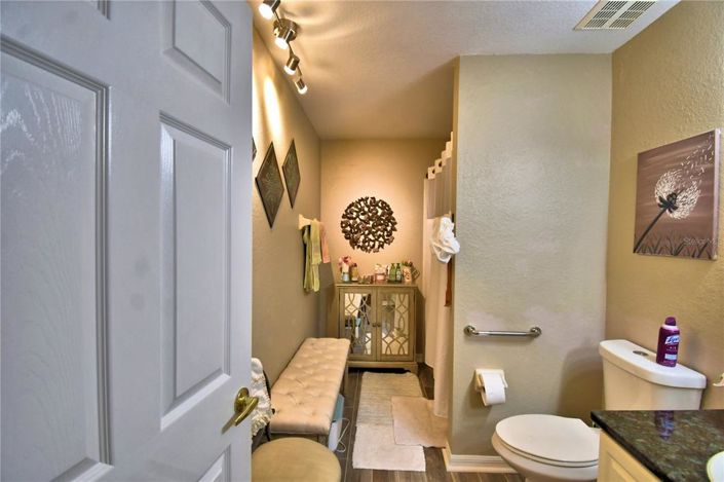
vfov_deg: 77.2
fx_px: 301
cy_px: 241
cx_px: 362
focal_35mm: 15
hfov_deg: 100.4
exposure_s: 1/60
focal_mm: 10
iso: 400
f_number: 4.5
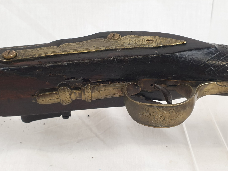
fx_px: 171
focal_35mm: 26
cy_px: 86
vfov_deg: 53.1
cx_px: 114
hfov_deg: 67.3
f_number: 2.4
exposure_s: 1/50
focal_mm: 4.3
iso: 100
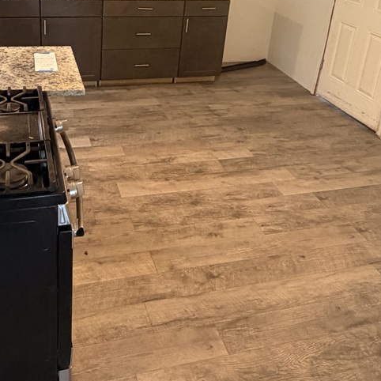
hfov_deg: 44.4
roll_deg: -4.2
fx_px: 461
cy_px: 77
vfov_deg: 42.9
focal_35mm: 37
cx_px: 136
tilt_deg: -22.0
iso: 400
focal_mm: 2.22
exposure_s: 1/60
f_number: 2.2
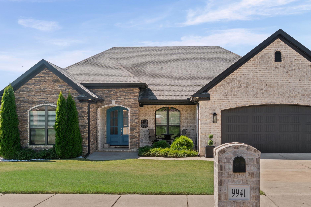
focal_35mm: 36
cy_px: 123
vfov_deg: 36.8
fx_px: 311
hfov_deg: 52.9
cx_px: 181
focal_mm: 18
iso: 250
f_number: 9
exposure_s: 1/125
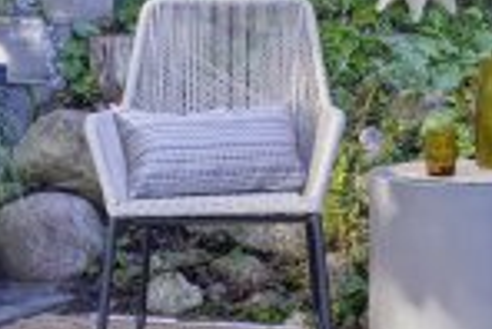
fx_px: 1806
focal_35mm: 132
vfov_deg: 10.4
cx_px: 419
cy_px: 161
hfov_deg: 15.4
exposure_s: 1/125
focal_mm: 49
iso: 250
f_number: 5
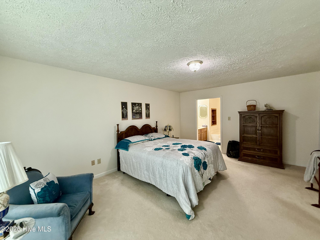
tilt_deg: -0.1
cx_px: 160
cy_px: 120
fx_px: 129
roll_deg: +1.7
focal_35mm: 14
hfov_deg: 102.1
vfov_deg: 85.7
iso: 250
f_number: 2.2
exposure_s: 1/120
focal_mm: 2.22
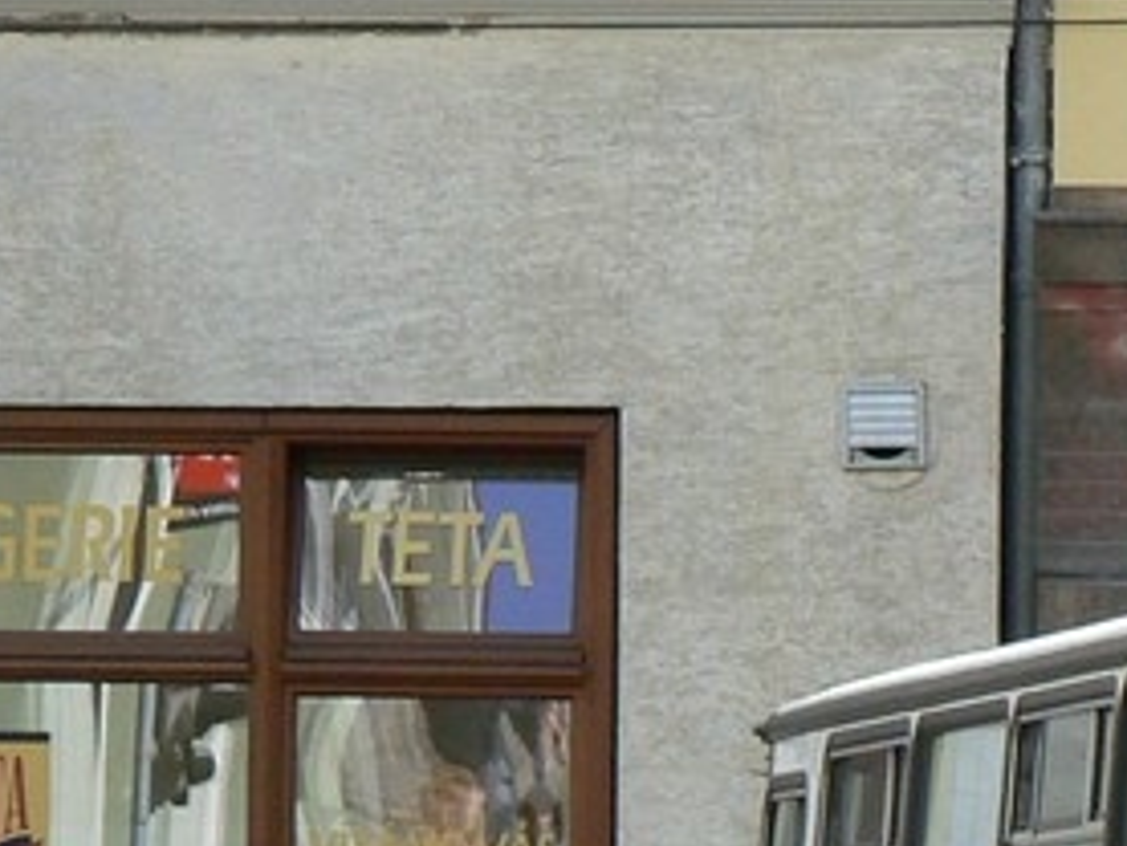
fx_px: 15243
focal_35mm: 468
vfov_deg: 3.2
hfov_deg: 4.2
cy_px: 1027
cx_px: 1778
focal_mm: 24.1
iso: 125
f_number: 3.3
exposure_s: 1/500
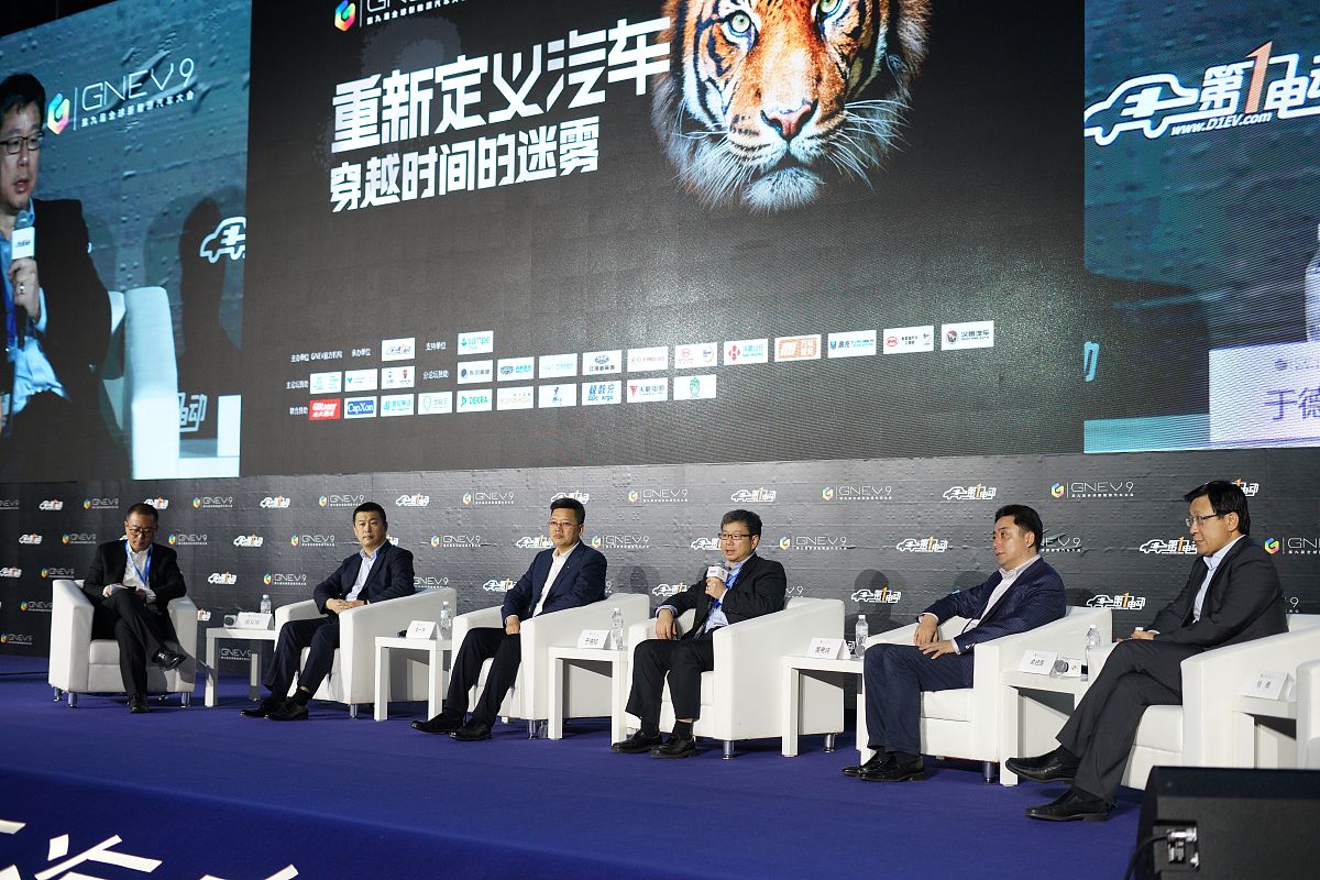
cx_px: 660
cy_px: 440
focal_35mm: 50
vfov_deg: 27.0
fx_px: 1833
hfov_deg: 39.6
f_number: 2.8
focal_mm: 50
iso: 1000
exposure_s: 1/200
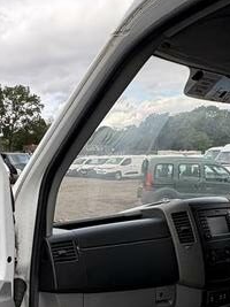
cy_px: 229
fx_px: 417
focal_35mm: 47
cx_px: 14
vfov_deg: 39.4
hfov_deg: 29.3
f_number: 2.2
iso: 40
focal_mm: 2.22
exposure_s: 1/445
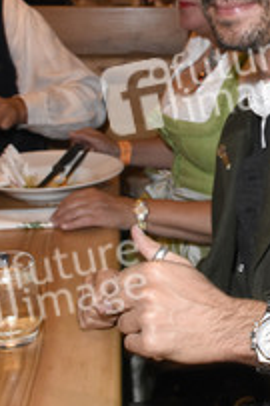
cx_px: 262
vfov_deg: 29.7
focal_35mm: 68
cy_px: 188
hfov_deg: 19.5
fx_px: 766
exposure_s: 1/60
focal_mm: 23
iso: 3200
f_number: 6.3
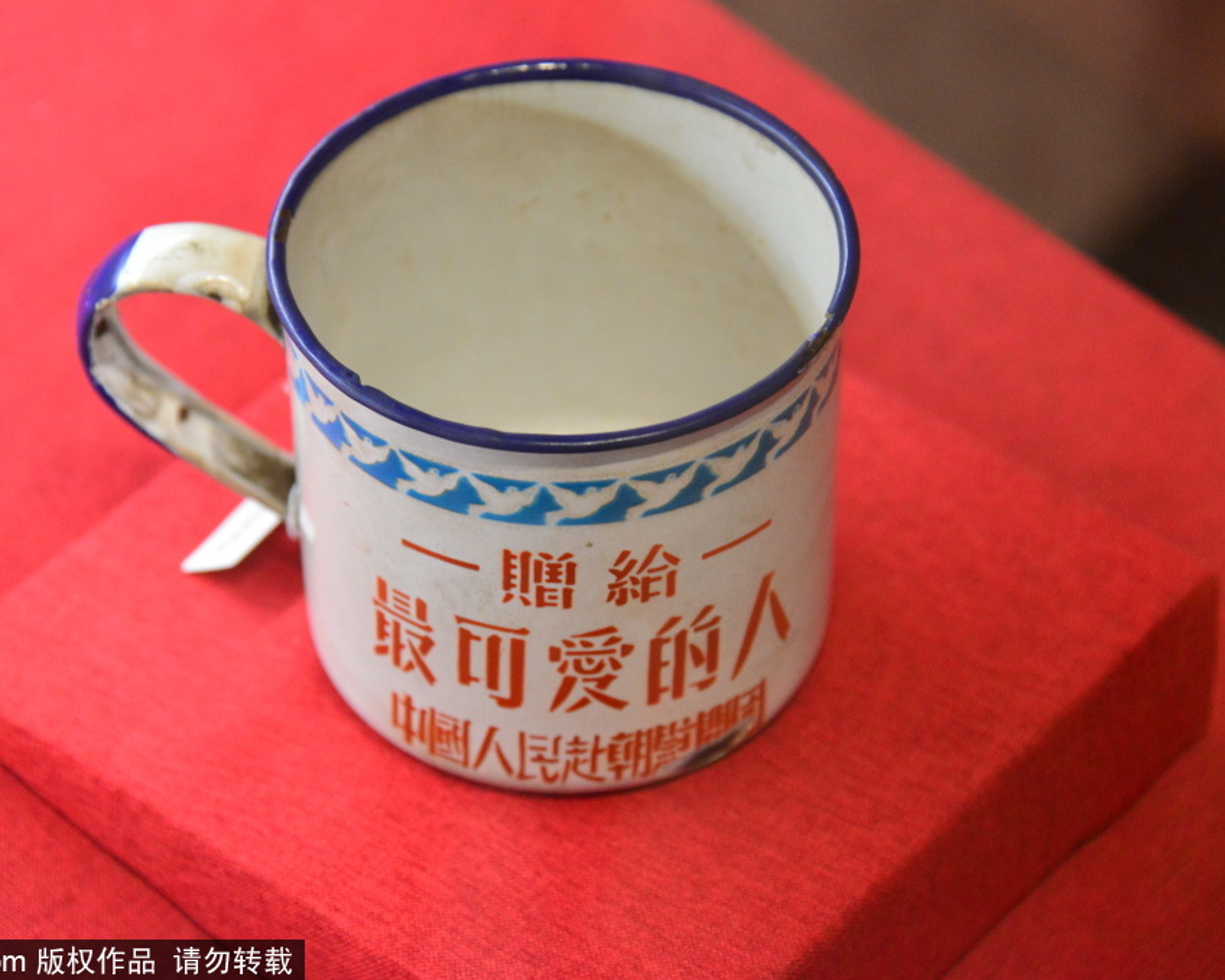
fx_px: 6162
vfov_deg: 9.1
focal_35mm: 170
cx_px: 559
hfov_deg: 11.4
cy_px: 489
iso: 6400
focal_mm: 150
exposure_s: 1/200
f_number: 5.6
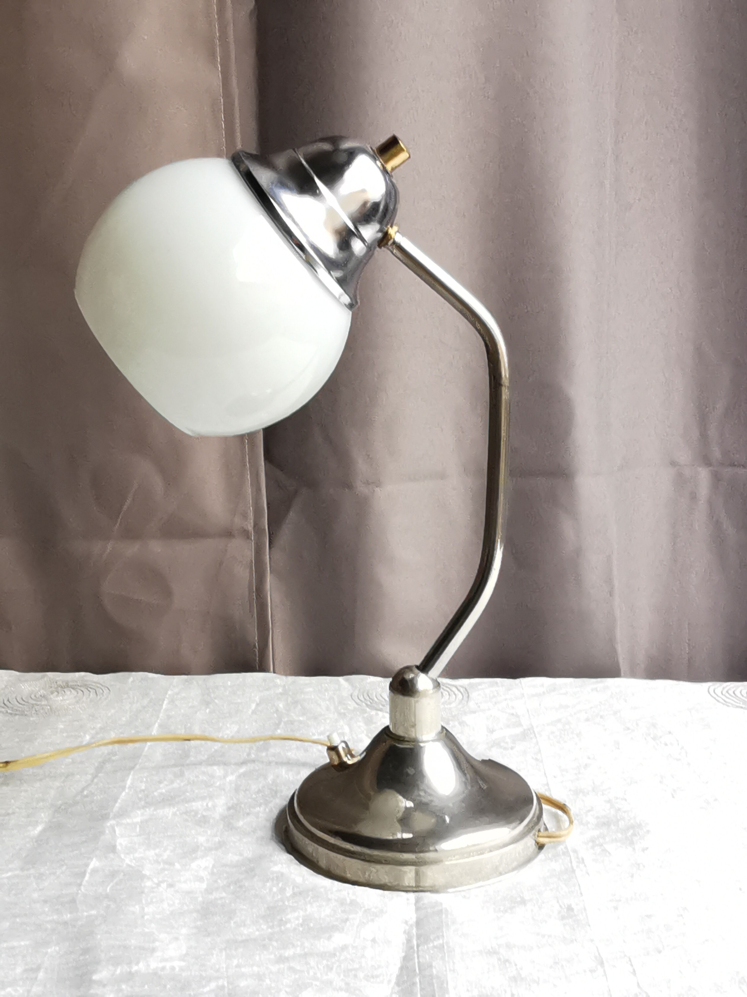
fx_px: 1324
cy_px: 498
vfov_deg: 41.2
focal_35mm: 46
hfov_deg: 31.5
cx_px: 374
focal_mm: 2.26
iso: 125
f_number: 2.2
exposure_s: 1/50
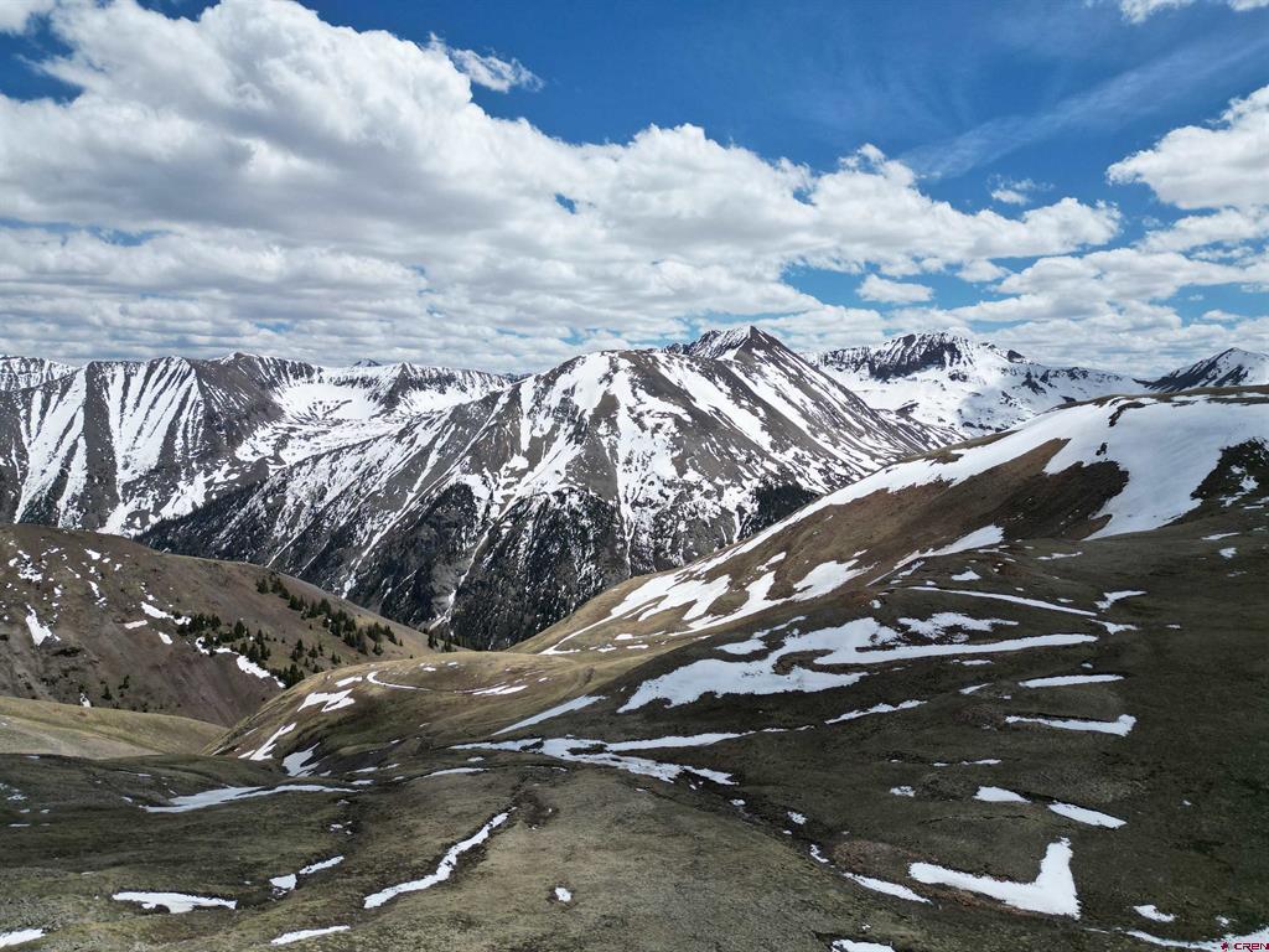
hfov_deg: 71.6
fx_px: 880
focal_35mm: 24
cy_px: 476
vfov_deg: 56.8
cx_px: 634
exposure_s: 1/8000
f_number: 1.7
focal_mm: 6.72
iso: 200
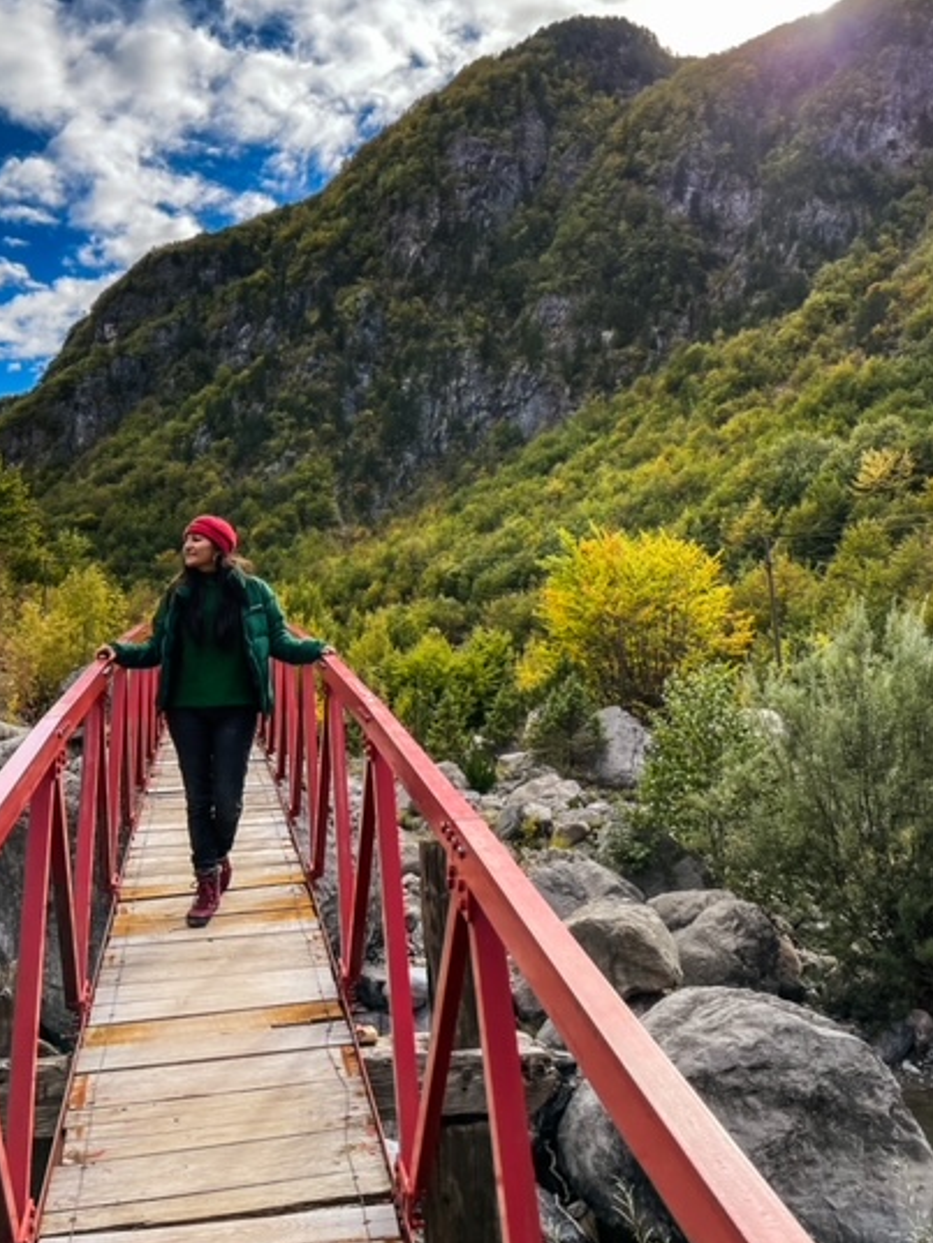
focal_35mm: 31
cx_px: 465
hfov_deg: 45.5
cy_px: 514
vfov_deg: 58.0
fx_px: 1114
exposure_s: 1/2100
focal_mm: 4.2
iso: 32
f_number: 1.6
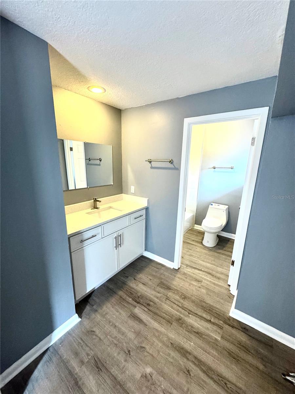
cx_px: 148
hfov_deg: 85.7
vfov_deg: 102.1
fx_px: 159
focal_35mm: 14
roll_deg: +0.0
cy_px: 197
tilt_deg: -12.2
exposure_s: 1/60
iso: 400
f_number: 2.2
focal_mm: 2.22
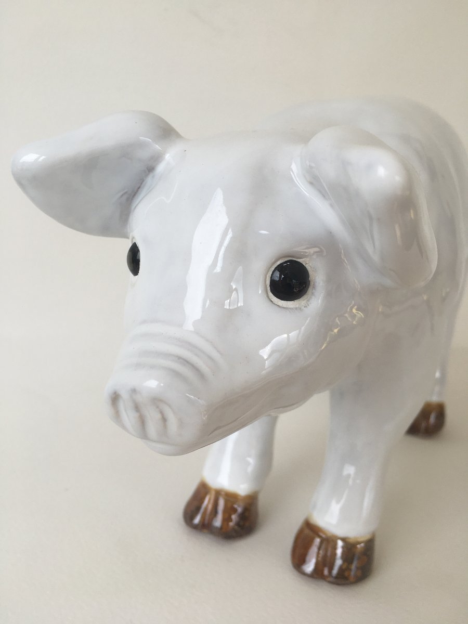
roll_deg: -5.9
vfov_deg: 61.7
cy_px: 312
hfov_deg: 48.2
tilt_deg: -16.0
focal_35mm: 29
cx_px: 234
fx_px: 523
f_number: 2.2
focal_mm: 4.15
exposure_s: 1/407
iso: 25
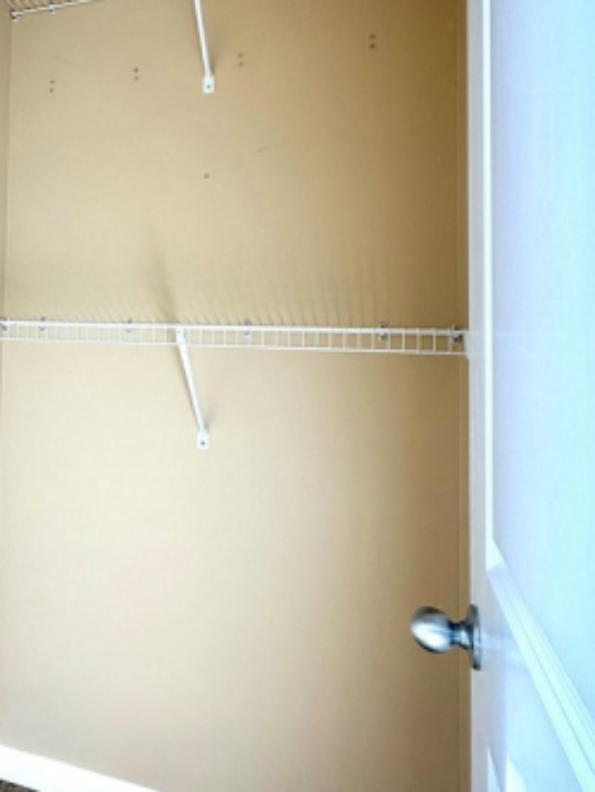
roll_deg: -1.7
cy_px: 301
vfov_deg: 62.6
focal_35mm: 28
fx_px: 641
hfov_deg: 45.5
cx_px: 69
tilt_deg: +4.0
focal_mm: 2.22
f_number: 2.2
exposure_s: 1/134
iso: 50
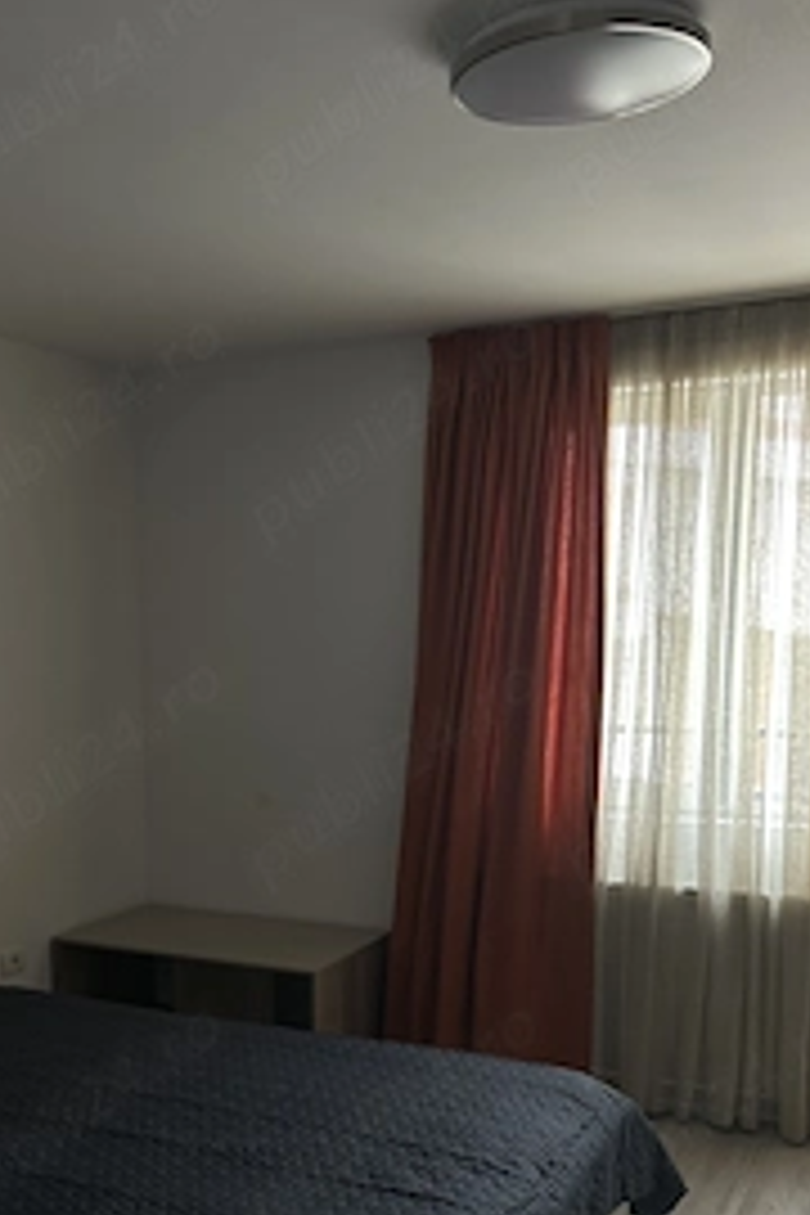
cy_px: 846
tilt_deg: -9.0
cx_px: 234
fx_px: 1350
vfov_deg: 47.4
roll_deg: +0.3
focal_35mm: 40
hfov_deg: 32.9
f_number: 1.5
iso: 125
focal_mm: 5.7
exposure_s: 1/82
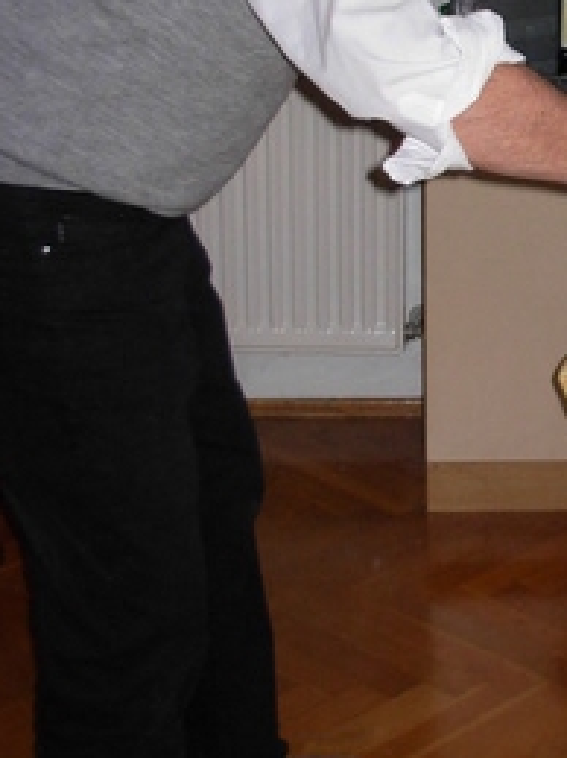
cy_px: 123
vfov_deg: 20.6
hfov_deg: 15.1
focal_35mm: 94
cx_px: 690
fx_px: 2055
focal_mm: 6.3
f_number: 2.9
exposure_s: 1/38
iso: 94
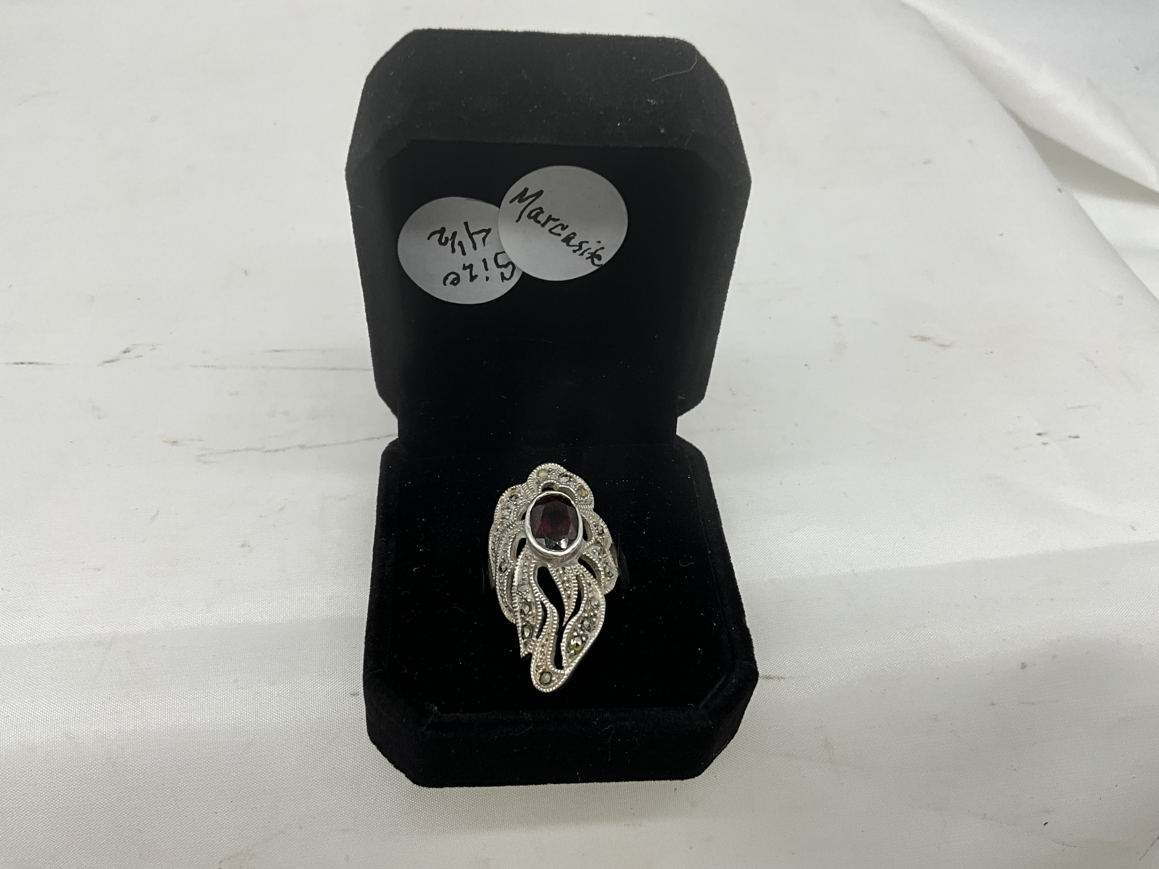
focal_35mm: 29
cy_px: 434
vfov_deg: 48.2
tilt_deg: -47.2
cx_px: 580
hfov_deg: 61.7
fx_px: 971
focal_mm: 3
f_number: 1.8
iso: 25
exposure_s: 1/122
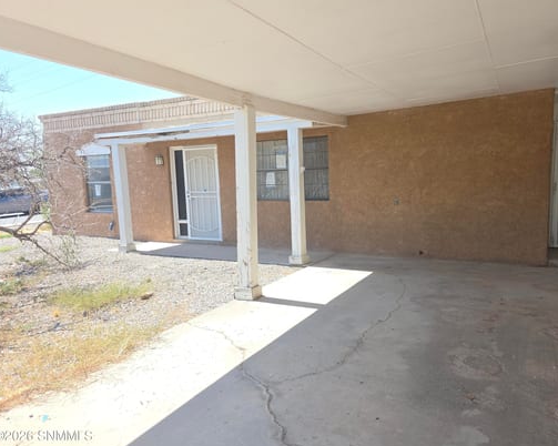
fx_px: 413
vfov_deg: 56.8
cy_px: 224
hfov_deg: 68.0
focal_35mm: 25
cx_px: 305
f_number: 1.7
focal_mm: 6.3
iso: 12
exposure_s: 1/290
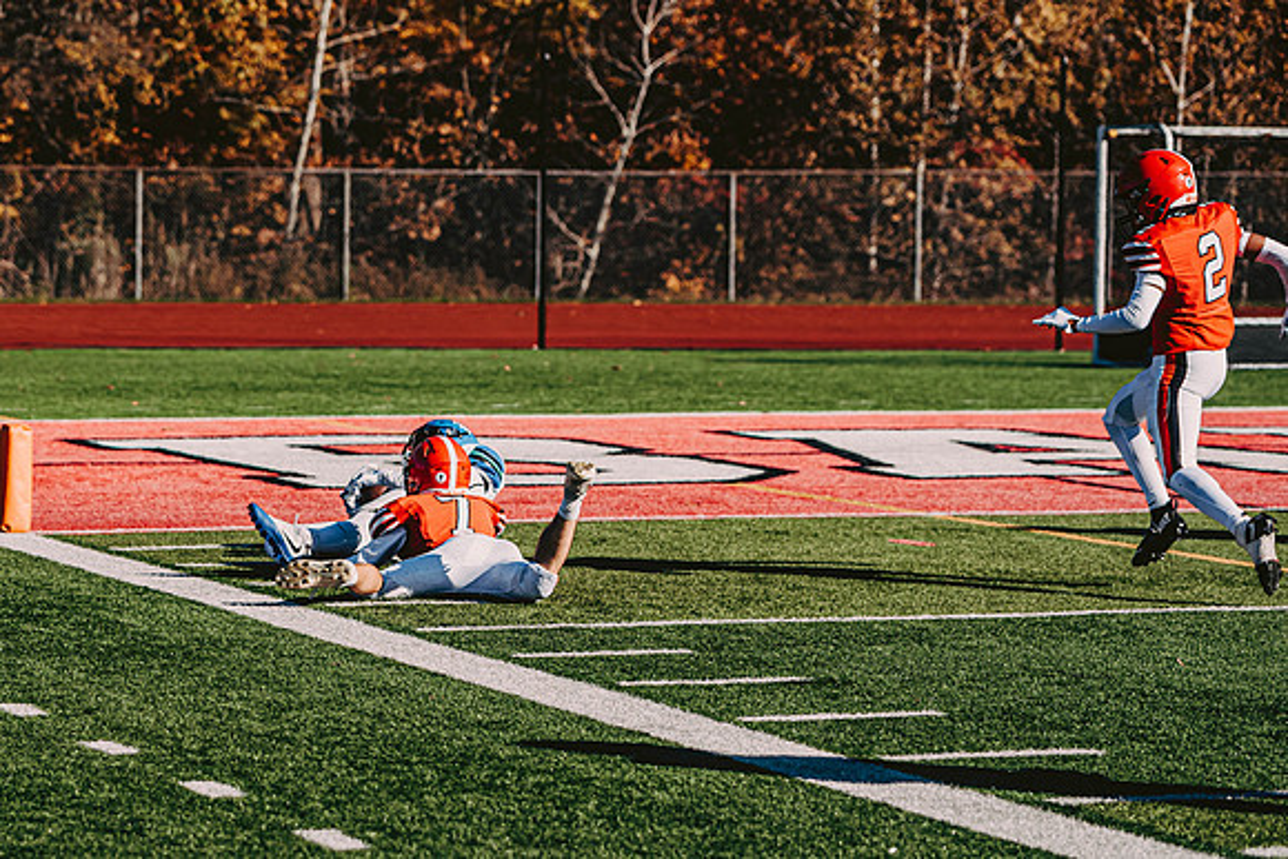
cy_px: 477
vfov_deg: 10.6
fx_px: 4617
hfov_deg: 15.8
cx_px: 429
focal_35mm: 129
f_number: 3.2
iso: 250
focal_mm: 95
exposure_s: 1/2500
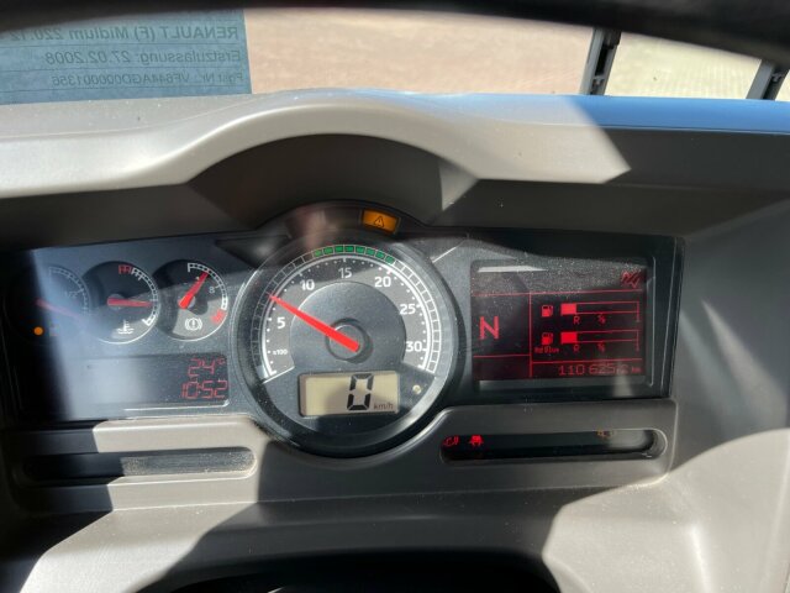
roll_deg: +0.5
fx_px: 593
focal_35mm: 26
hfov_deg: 67.3
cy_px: 296
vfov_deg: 53.1
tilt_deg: -34.9
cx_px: 395
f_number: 1.5
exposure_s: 1/687
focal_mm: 5.7
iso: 50
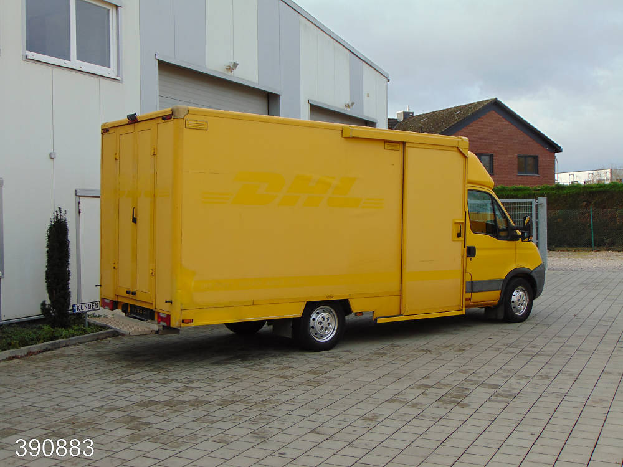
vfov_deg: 34.3
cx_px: 312
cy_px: 234
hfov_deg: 44.8
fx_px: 756
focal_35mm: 42
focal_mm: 7.6
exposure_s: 1/320
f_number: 3.3
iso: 80
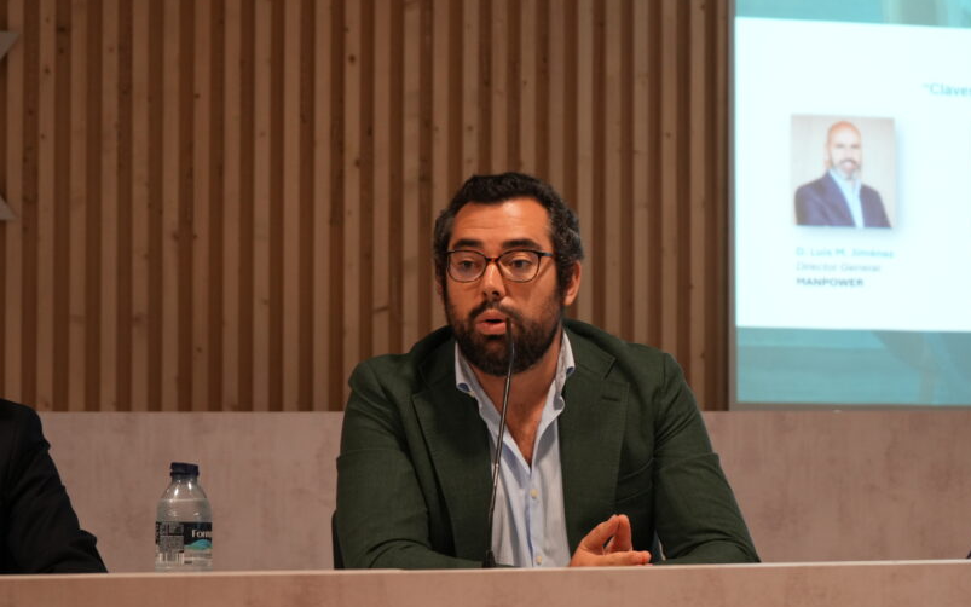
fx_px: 2408
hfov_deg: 22.8
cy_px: 369
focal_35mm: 91
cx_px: 561
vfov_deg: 14.4
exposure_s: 1/80
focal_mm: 70
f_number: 5.6
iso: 2000
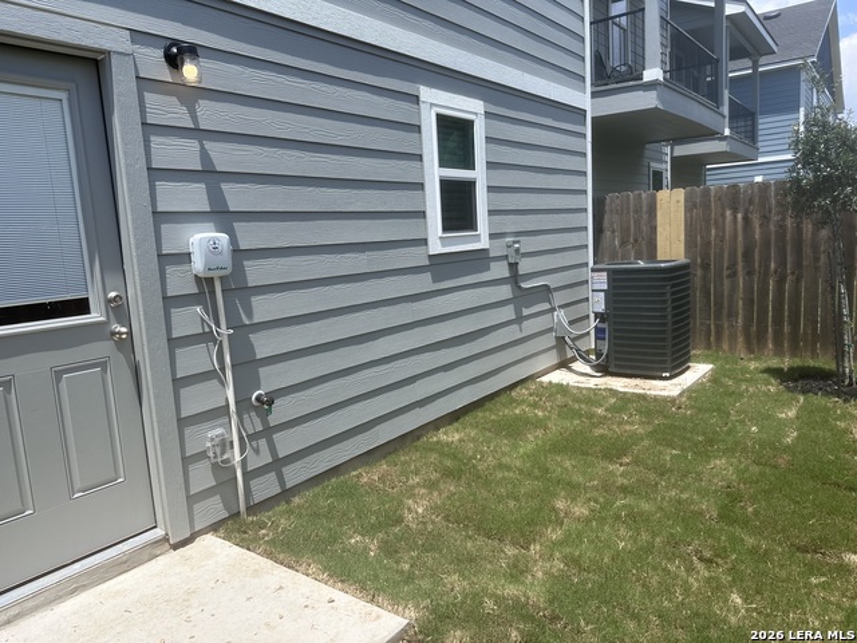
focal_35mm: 24
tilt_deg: -9.6
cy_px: 322
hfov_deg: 71.6
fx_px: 594
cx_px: 428
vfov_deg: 56.8
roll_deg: +2.7
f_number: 1.78
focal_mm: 6.86
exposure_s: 1/3597
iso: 80
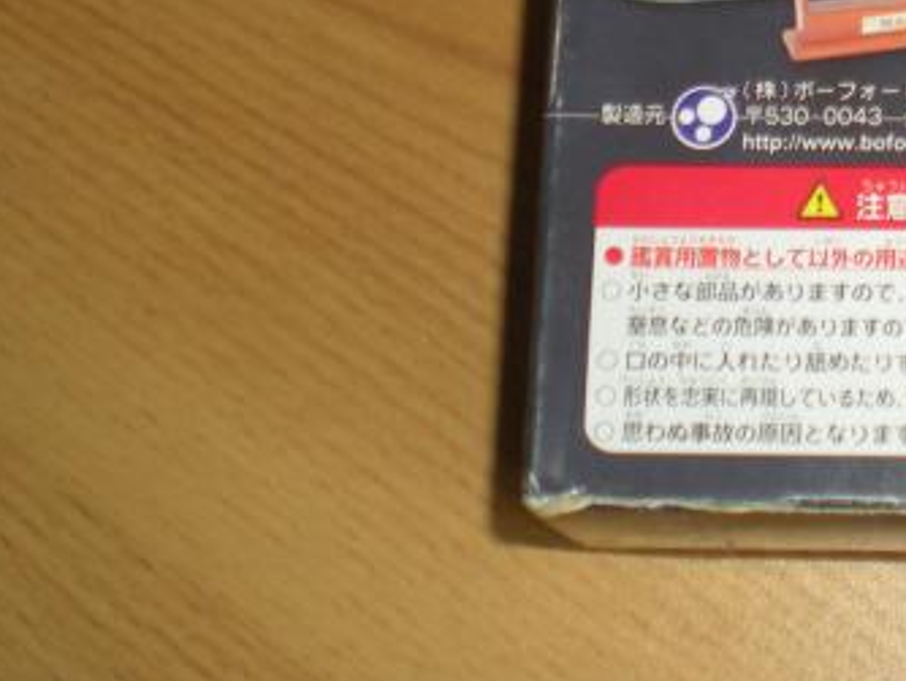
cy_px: -125
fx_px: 2383
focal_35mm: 91
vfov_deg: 15.7
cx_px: 939
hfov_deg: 20.7
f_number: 3.1
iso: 64
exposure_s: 1/55.5
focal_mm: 6.3
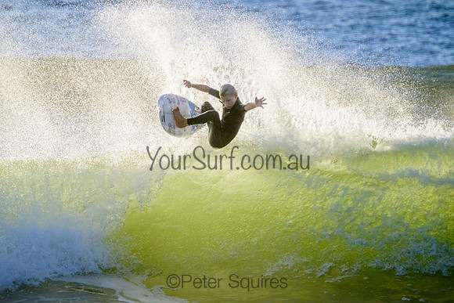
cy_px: 136
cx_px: 204
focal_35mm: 880
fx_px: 11098
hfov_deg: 2.3
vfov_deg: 1.6
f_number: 11
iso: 1250
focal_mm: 800
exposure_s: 1/2000
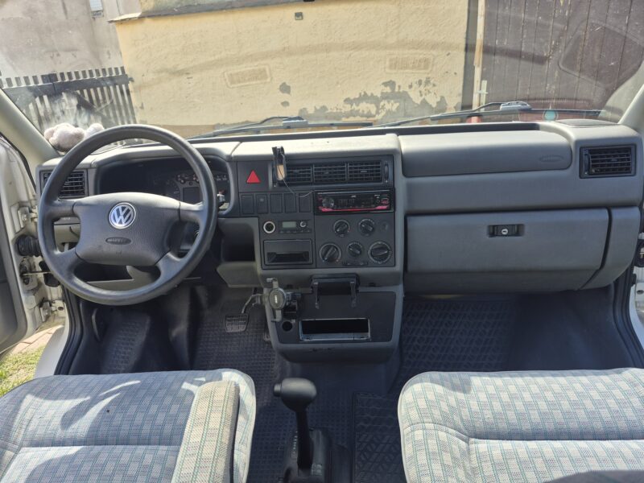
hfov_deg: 73.9
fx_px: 428
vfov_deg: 58.9
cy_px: 242
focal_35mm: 23
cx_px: 322
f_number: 1.8
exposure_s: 1/215
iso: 25
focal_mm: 5.4
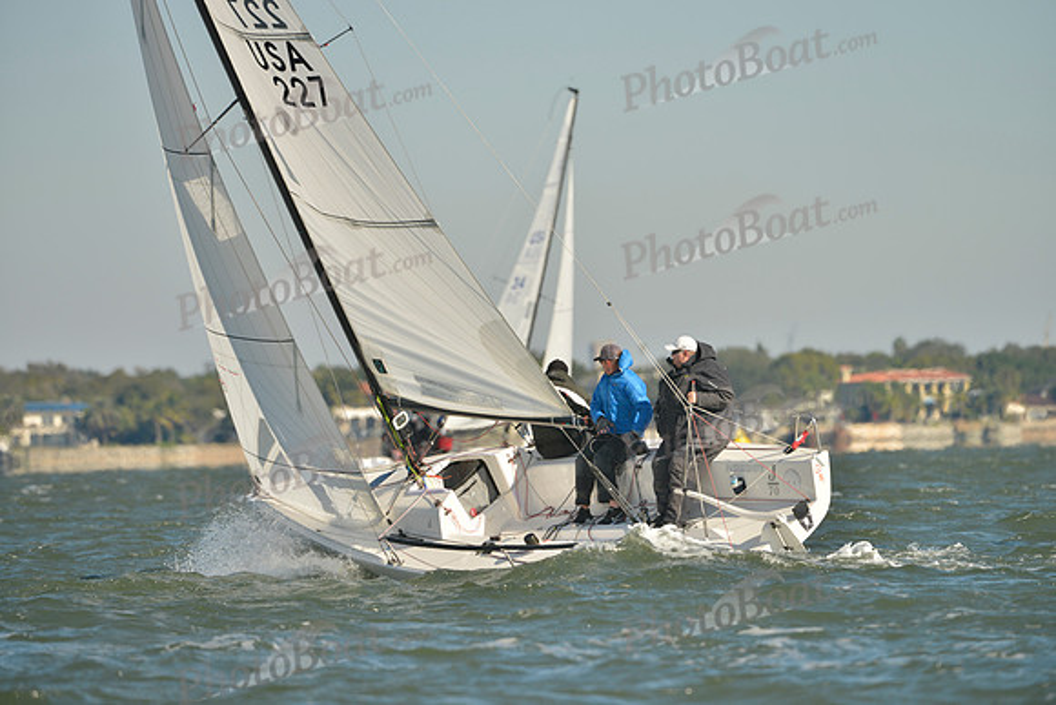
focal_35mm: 360
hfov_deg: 5.7
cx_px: 528
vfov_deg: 3.8
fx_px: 10562
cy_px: 352
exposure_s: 1/1250
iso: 200
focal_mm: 360
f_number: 5
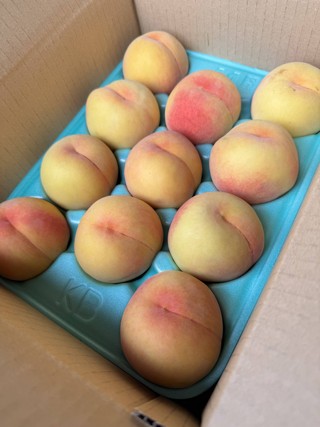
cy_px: 214
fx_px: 296
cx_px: 160
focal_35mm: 24
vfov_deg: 71.6
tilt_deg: -62.1
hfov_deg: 56.8
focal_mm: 6.76
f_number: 1.78
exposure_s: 1/213
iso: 64
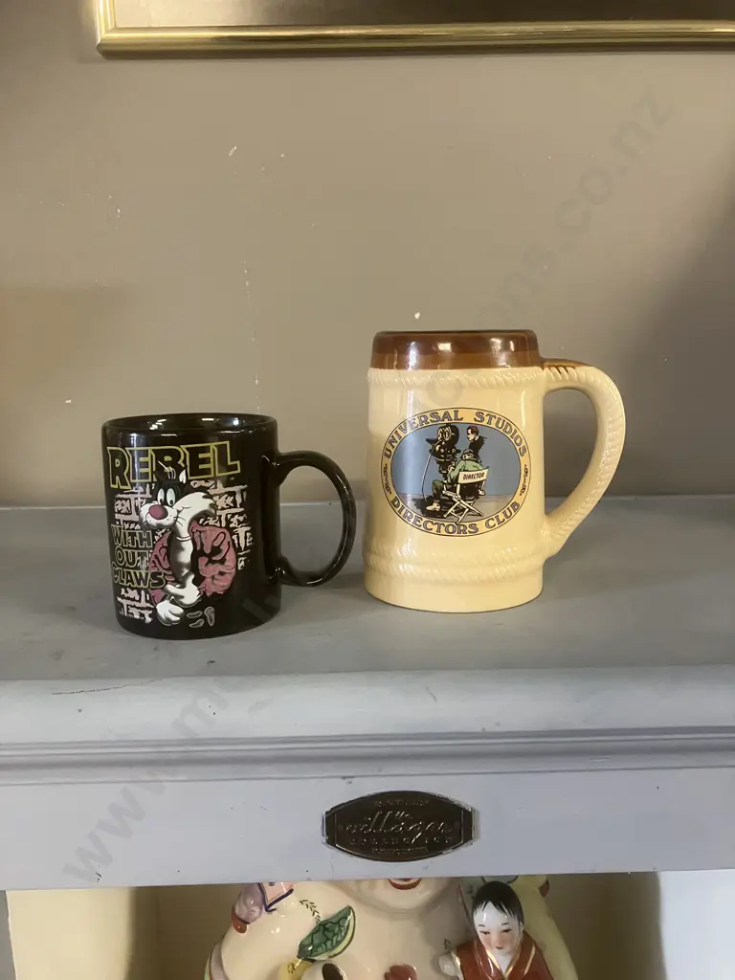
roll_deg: +0.7
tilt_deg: -9.1
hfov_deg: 49.7
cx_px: 368
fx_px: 793
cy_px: 490
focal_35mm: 28
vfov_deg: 63.4
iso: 320
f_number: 1.8
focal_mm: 3.99
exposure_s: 1/50
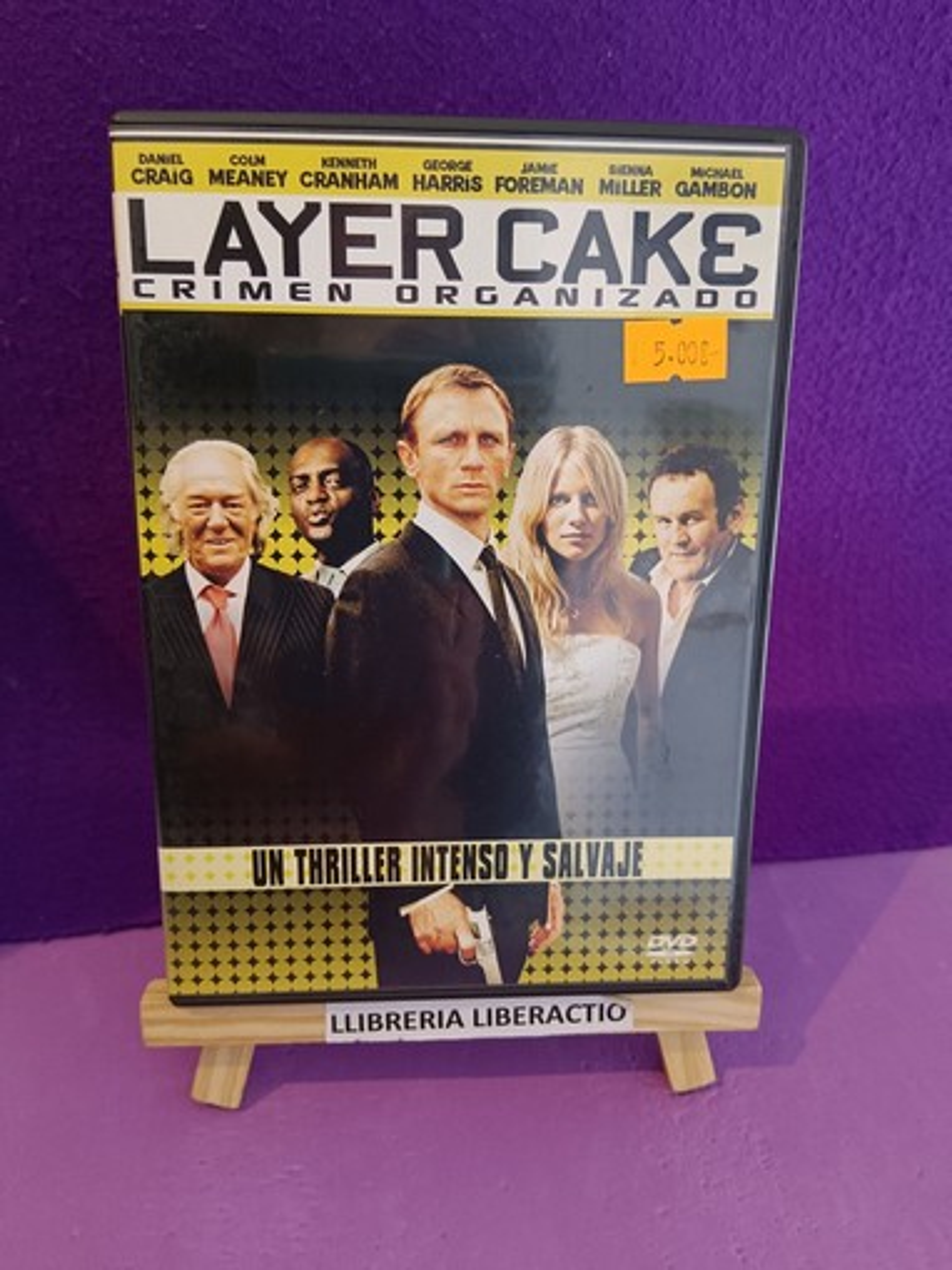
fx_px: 954
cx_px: 476
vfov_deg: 67.3
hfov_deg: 53.0
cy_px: 635
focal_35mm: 26
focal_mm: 3.96
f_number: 1.8
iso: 610
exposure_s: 1/100
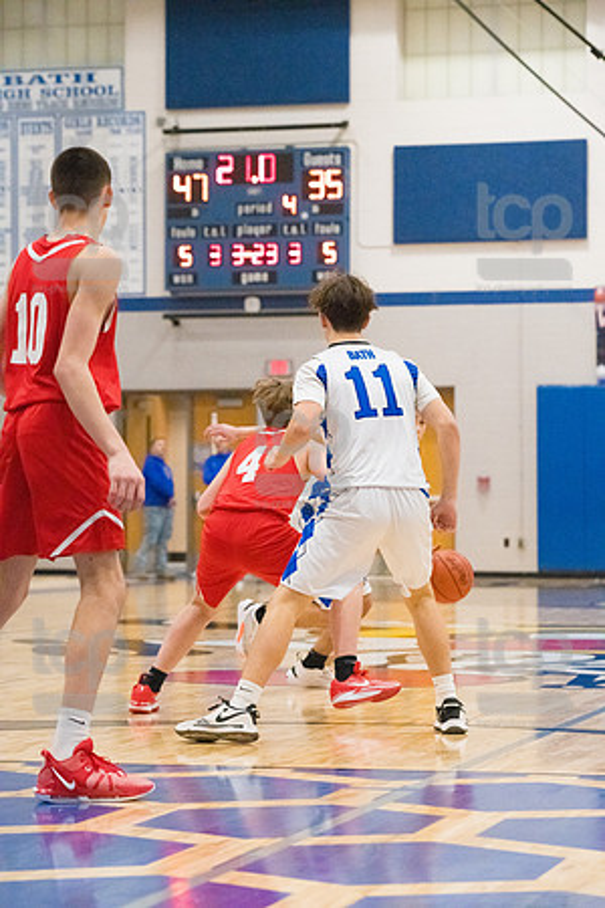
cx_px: 302
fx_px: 2773
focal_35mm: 110
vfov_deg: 18.6
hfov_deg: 12.5
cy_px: 454
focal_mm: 110
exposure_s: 1/1600
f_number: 4.5
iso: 10000
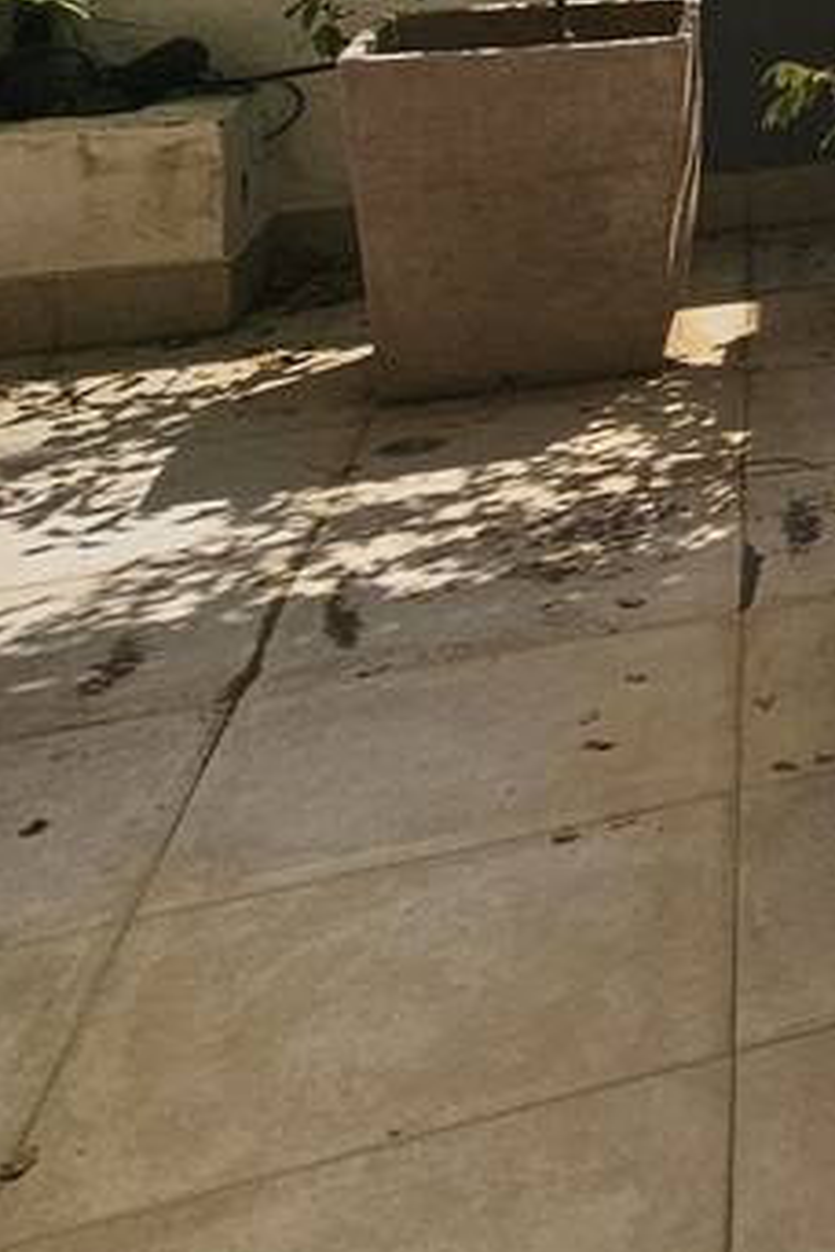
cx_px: 2011
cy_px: -289
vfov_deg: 29.6
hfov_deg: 14.7
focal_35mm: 57
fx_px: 1983
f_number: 2.2
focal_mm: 2.2
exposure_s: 1/5000
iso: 50
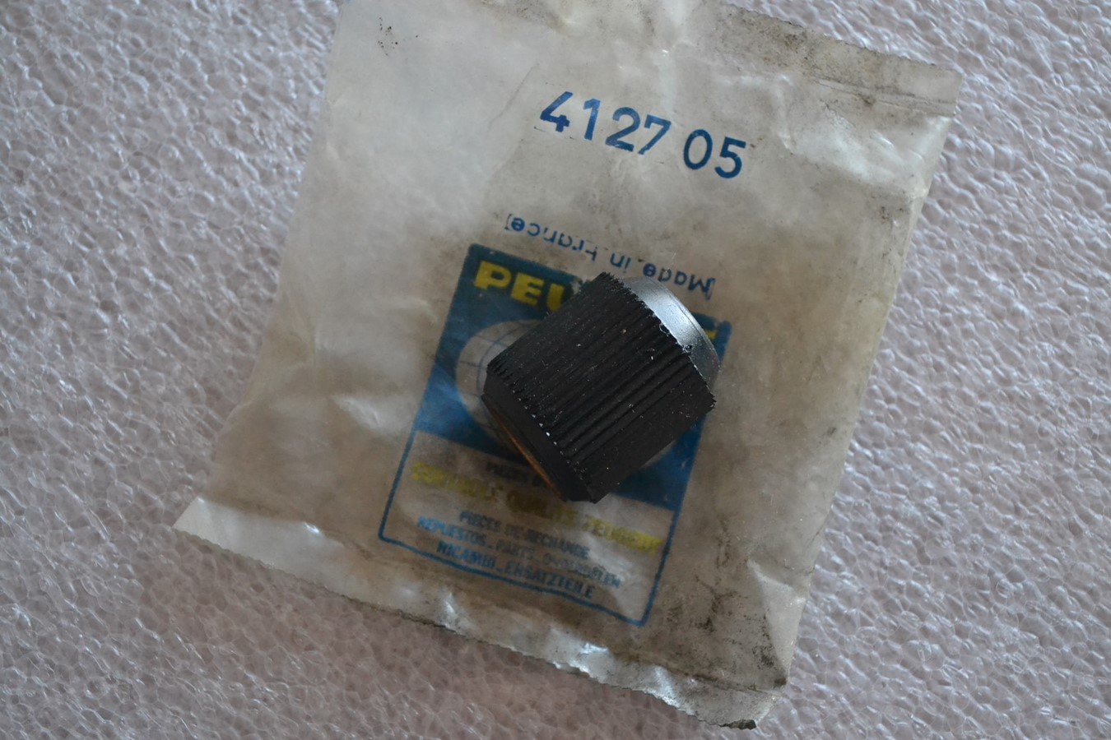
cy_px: 370
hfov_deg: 37.9
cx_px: 556
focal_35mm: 52
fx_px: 1620
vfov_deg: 25.8
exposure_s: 1/50
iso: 3200
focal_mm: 35
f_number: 5
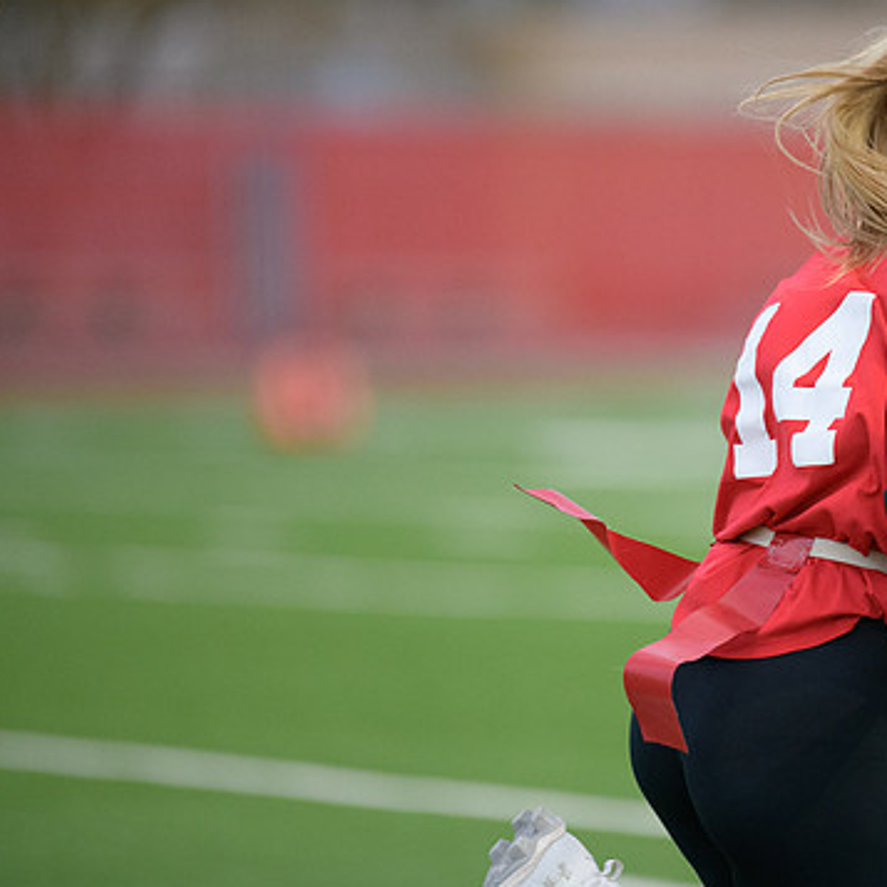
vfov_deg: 4.2
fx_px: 12002
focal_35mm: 414
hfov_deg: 4.2
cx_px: 706
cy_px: 419
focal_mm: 300
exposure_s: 1/3200
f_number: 2.8
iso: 4000
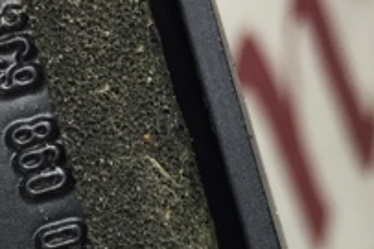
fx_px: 986
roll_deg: +37.4
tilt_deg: -19.2
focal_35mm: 95
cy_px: 297
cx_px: 61
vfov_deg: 14.0
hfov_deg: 21.1
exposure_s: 1/33
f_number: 2.2
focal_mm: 4.15
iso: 40
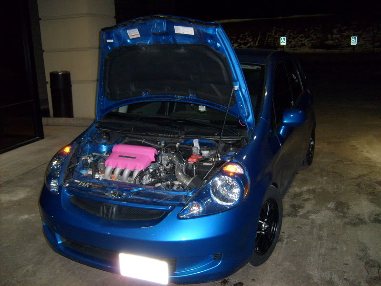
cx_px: 190
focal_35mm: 35
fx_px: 385
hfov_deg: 52.6
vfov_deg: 40.7
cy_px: 143
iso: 160
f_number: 2.8
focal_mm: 5.8
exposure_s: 1/45
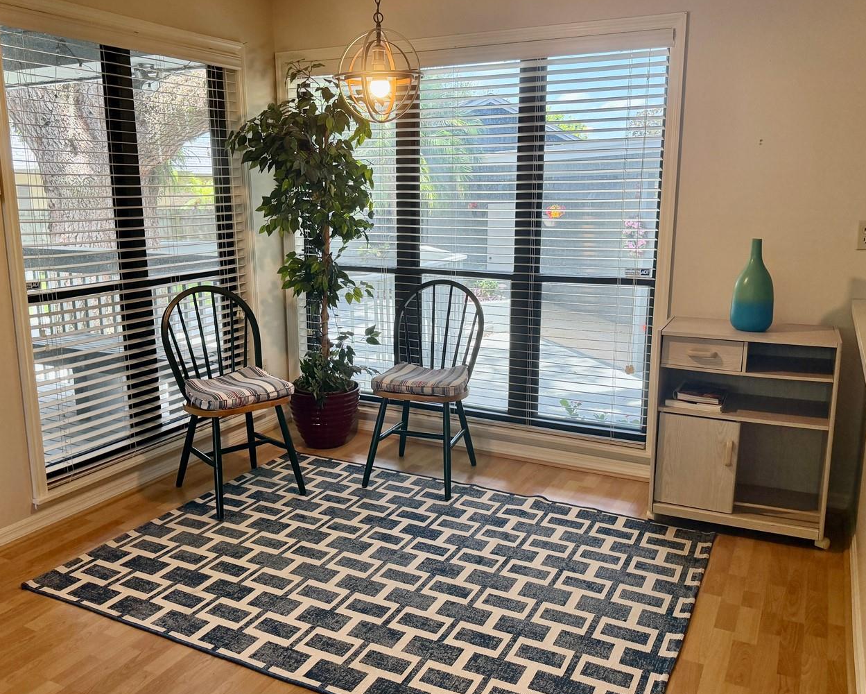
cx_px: 410
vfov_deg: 48.5
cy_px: 342
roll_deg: +0.8
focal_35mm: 30
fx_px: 769
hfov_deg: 58.7
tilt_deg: -11.7
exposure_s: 1/215
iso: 160
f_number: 1.78
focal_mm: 6.76
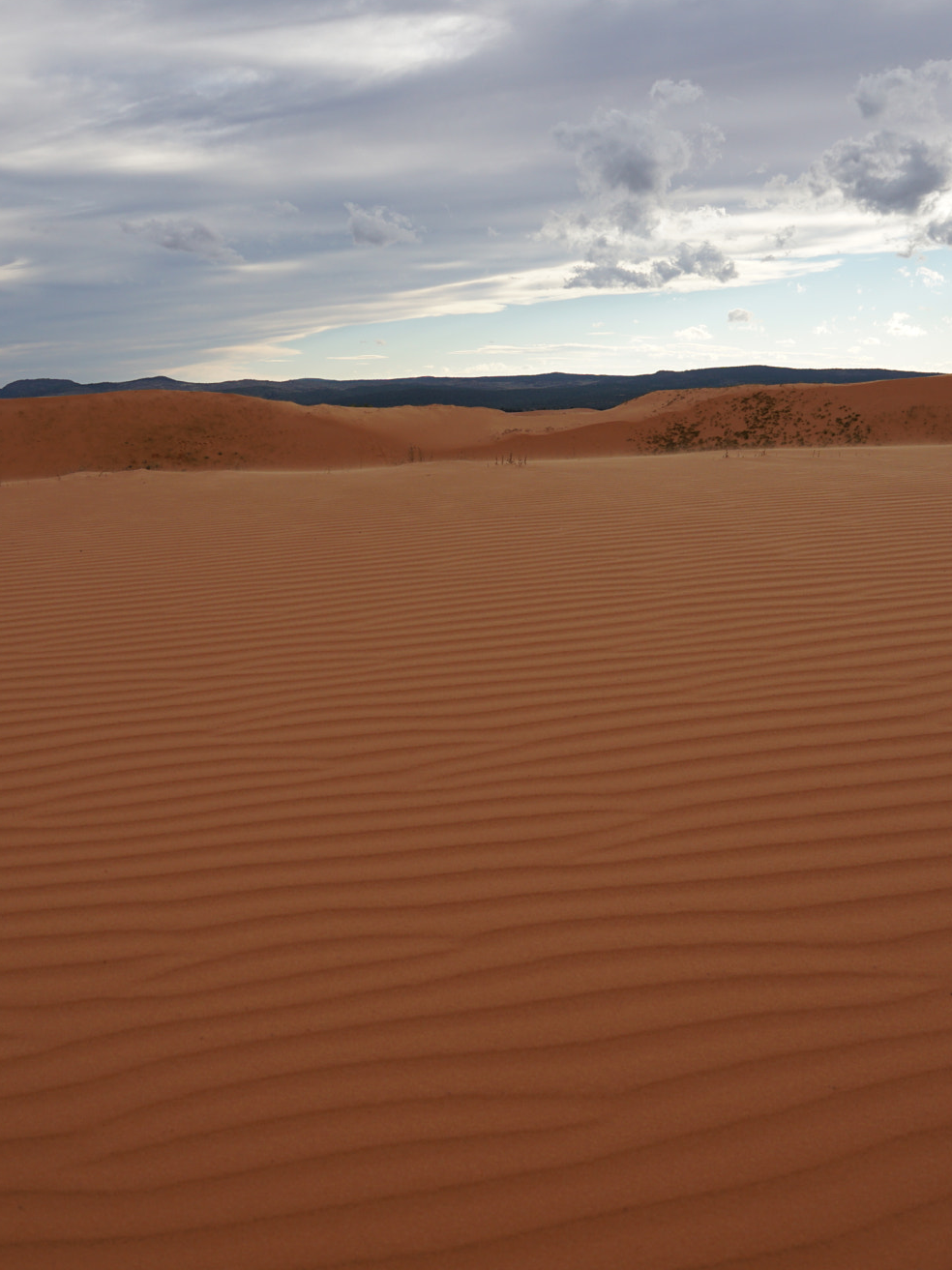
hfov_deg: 39.6
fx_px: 1321
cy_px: 622
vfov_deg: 51.4
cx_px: 513
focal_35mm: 36
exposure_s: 1/200
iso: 100
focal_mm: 16
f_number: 6.3
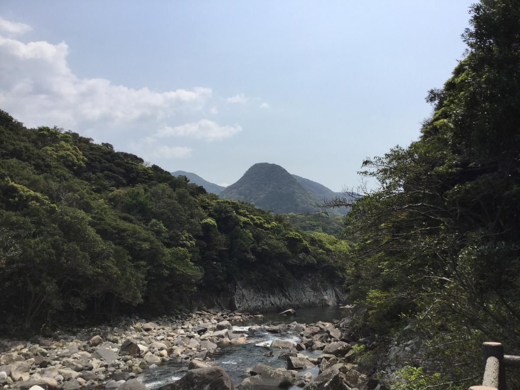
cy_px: 195
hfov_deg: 58.4
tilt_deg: +5.6
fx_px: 466
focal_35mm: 31
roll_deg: -1.2
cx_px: 260
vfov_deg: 45.4
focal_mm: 3.3
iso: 25
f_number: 2.4
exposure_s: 1/2632
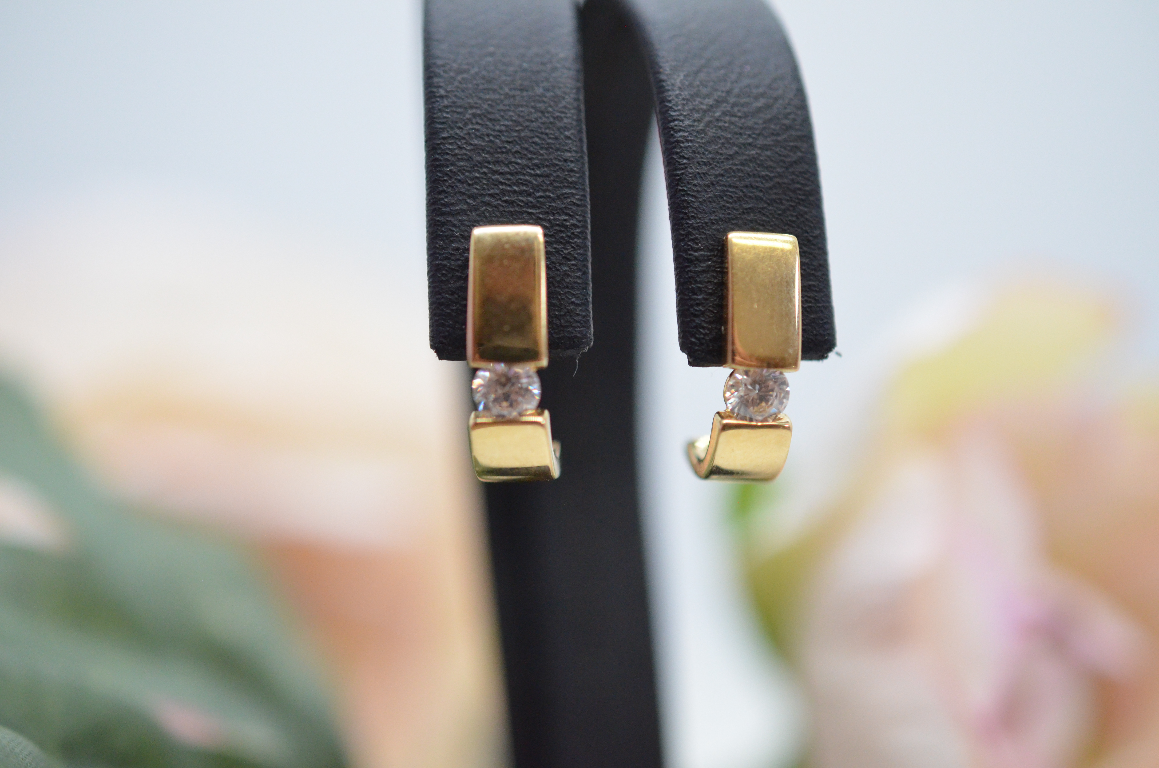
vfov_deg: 22.5
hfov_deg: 33.5
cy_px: 384
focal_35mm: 60
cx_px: 580
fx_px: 1928
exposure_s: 1/1600
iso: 2500
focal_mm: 40
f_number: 4
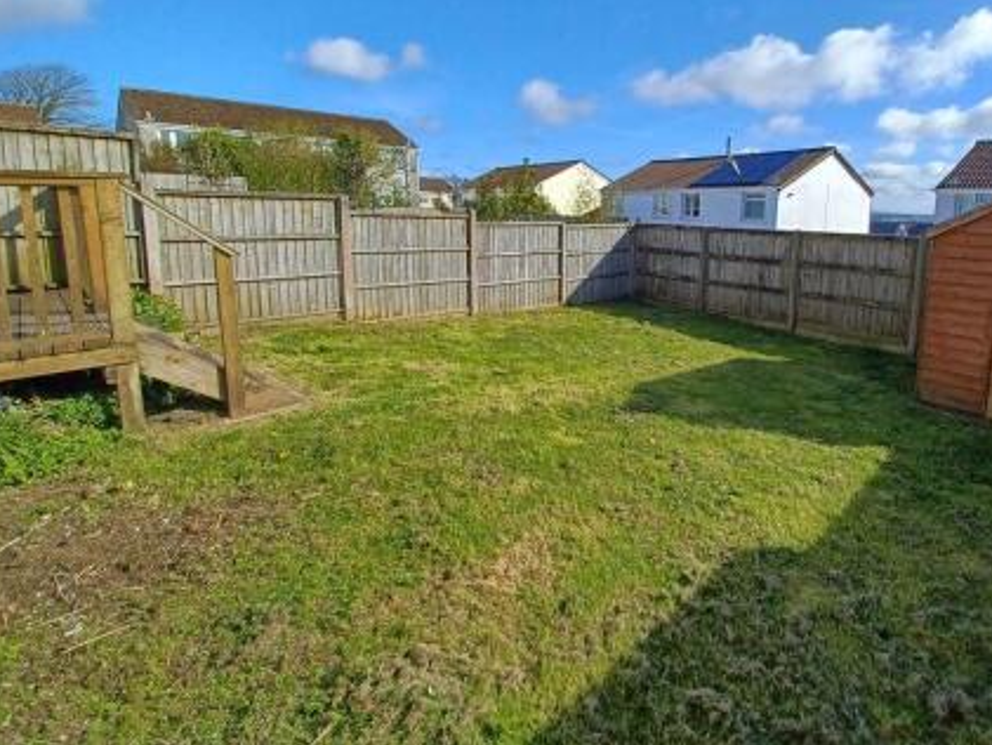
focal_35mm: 18
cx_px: 623
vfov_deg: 70.6
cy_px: 284
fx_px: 516
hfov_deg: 85.9
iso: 40
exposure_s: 1/1221
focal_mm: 1.42
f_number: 2.2
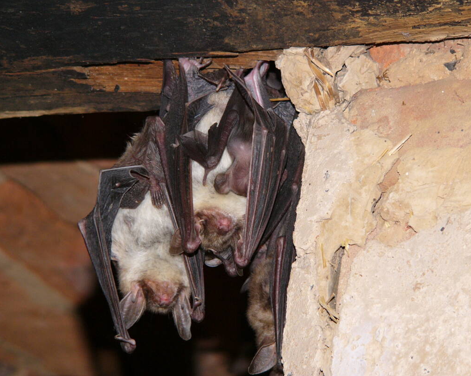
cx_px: 236
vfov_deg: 9.3
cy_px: 188
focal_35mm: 166
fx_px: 2314
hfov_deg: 11.6
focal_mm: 26.5
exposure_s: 1/125
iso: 100
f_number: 2.8
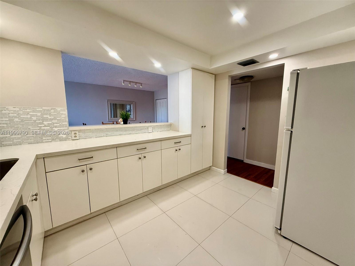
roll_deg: +0.2
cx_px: 178
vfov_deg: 85.7
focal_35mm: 14
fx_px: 144
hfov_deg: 102.1
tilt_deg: -7.5
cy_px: 133
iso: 250
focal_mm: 2.22
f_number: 2.2
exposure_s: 1/120
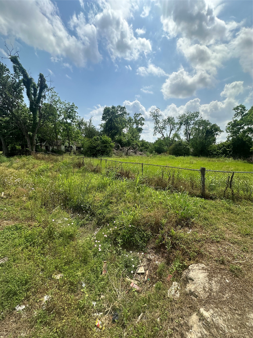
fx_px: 136
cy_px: 169
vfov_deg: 102.1
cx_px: 126
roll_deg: -7.2
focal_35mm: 14
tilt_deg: -6.9
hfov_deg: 85.7
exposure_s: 1/3401
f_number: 2.2
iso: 50
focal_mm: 2.22
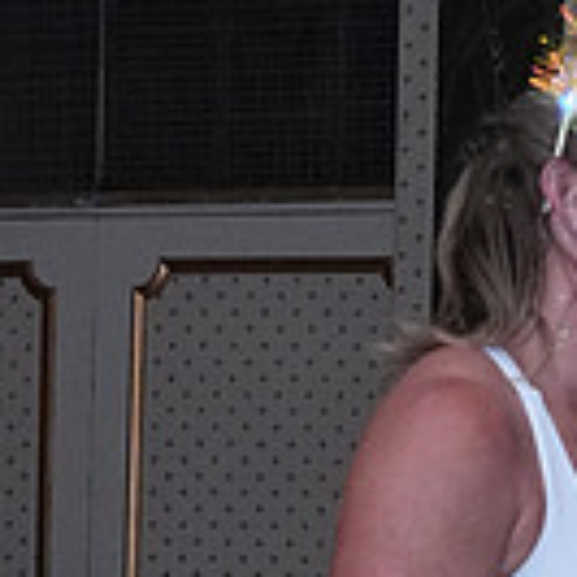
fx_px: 4413
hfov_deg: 7.4
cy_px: 1015
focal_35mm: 234
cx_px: 731
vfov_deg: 7.3
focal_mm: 42
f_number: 7.1
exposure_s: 1/200
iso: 5000
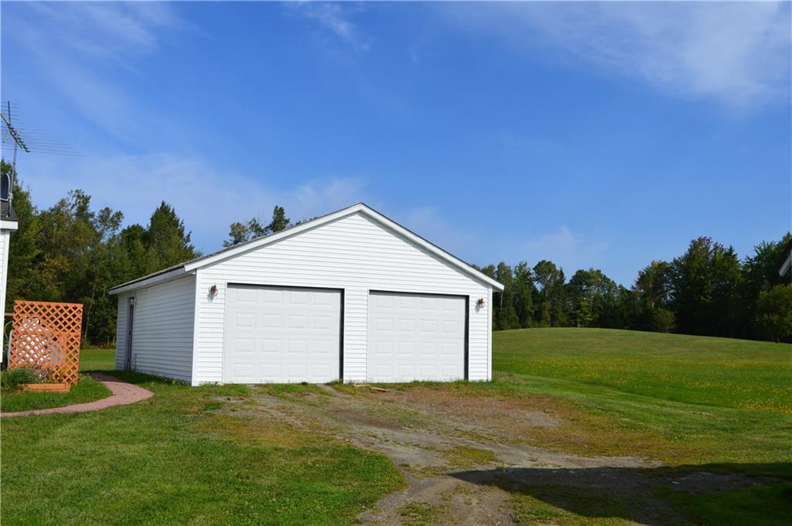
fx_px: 791
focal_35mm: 36
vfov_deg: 36.8
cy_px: 263
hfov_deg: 53.2
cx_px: 396
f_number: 11
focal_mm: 24
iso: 220
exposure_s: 1/500
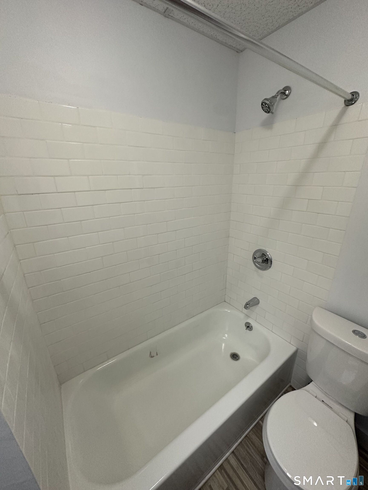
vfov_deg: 102.1
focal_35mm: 14
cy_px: 245
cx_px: 184
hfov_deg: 85.7
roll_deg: -2.1
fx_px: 198
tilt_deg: -16.5
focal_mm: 2.22
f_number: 2.2
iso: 250
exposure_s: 1/120
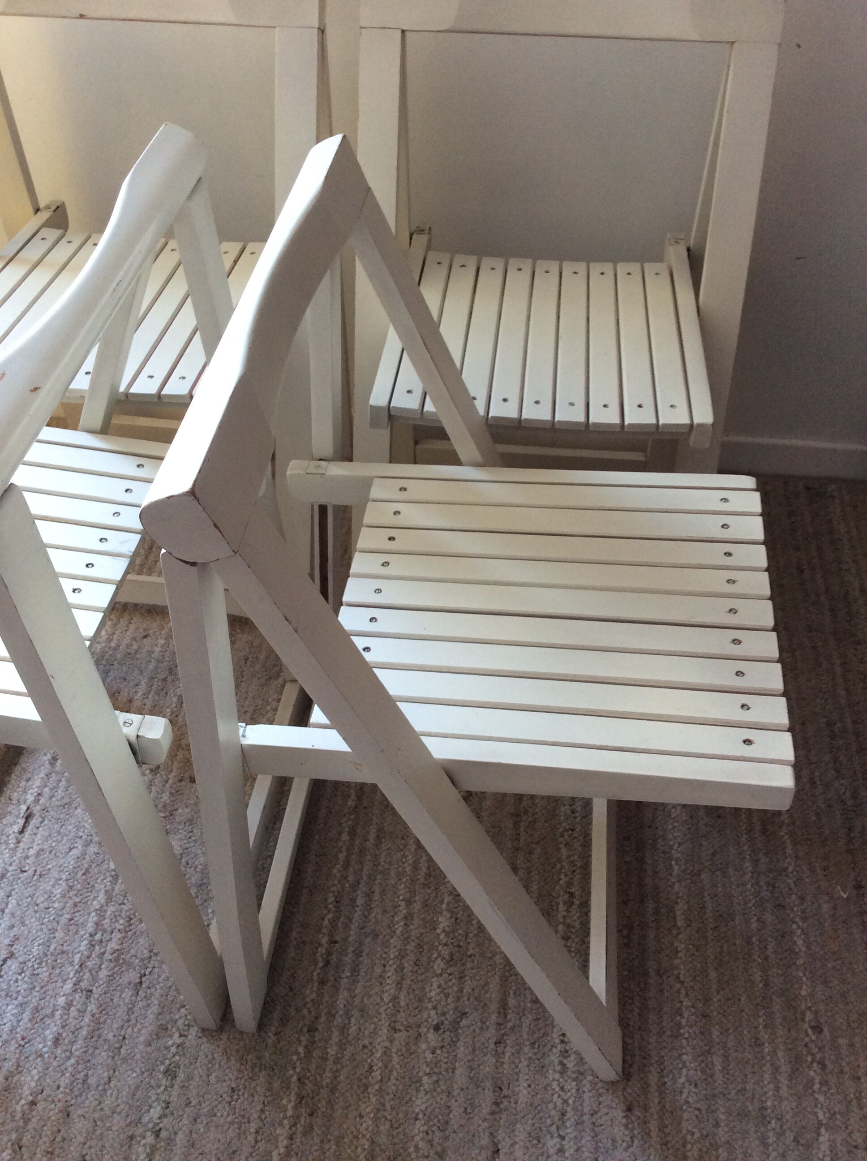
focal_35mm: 32
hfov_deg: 44.1
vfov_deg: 56.9
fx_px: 1071
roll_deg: -0.2
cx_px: 434
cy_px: 580
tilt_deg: -44.4
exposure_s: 1/25
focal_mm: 3.3
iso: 64
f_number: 2.4
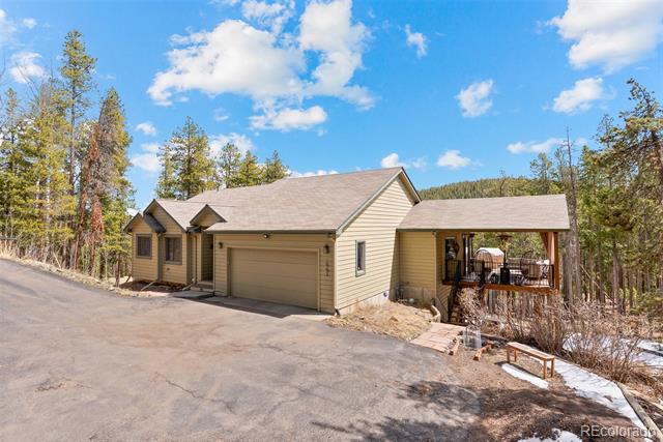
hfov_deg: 93.3
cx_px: 332
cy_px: 221
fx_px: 313
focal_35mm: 17
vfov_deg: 70.5
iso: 640
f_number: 7.1
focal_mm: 17
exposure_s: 1/400
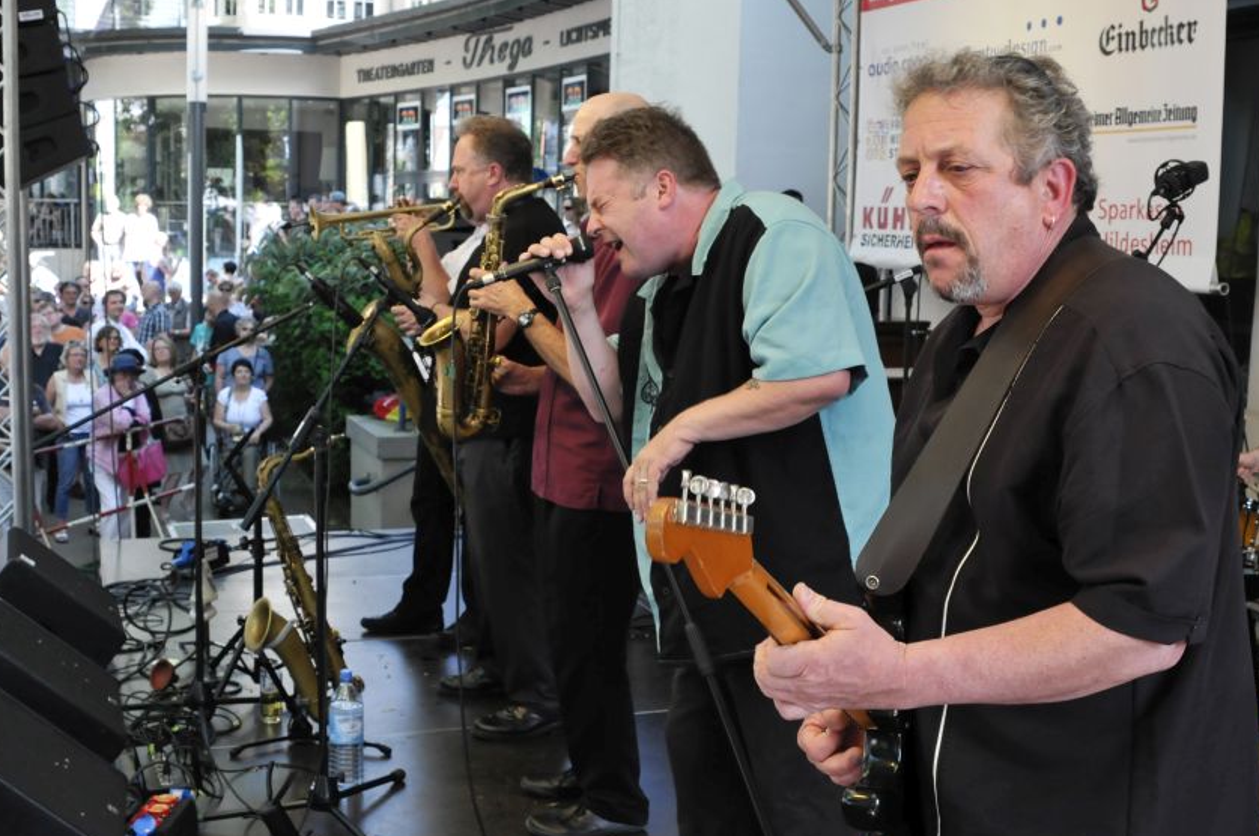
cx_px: 635
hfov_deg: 45.5
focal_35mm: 43
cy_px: 418
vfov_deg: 31.1
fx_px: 1502
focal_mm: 24
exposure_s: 1/160
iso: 800
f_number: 6.3
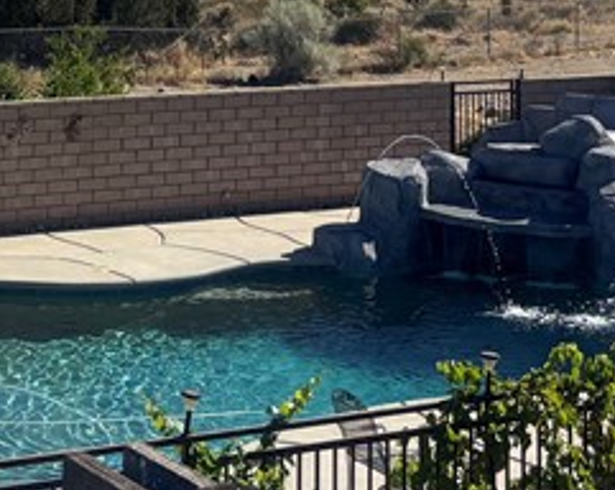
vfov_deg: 13.2
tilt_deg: +4.4
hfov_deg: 17.6
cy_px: -306
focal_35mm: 108
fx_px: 1963
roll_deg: -0.9
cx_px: 77
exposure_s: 1/5348
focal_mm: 5.96
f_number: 1.6
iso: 50
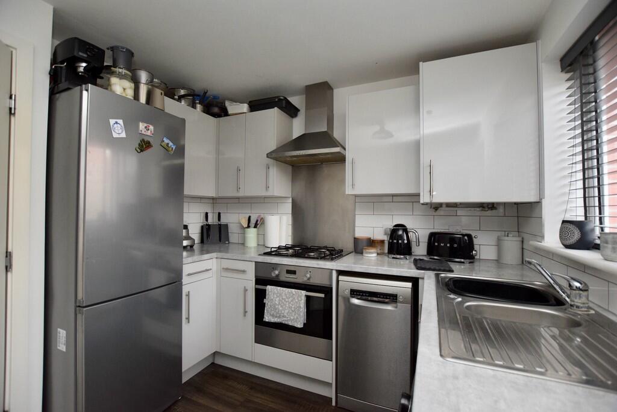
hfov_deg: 100.4
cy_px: 206
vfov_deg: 77.3
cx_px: 308
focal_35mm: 15
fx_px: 257
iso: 1400
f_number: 3.5
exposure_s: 1/60
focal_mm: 10
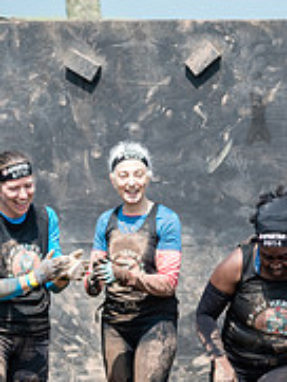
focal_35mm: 323
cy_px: 311
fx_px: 3566
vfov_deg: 6.1
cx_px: 257
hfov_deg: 4.6
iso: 500
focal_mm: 100
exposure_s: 1/1000
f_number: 5.6
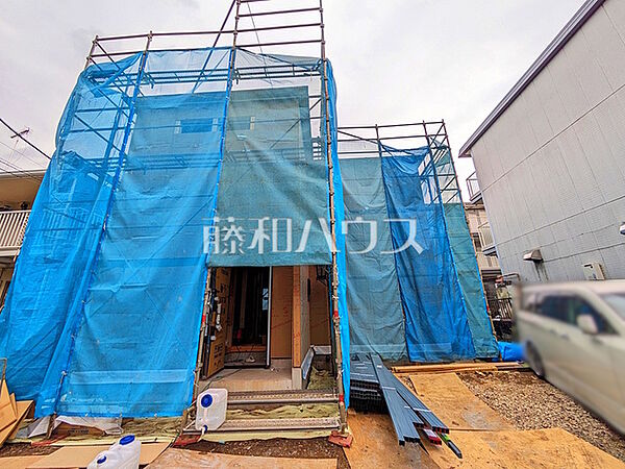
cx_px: 312
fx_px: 253
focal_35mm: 14
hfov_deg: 102.1
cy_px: 234
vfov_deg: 85.7
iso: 49
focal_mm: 1.83
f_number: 2.2
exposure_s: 1/617
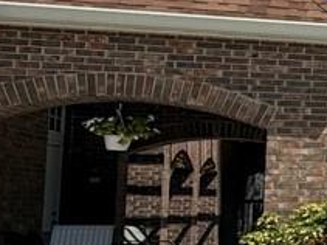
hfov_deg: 11.6
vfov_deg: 13.9
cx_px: 952
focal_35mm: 106
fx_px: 1001
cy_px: 130
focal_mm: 2.22
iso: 20
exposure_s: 1/1534
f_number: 2.2
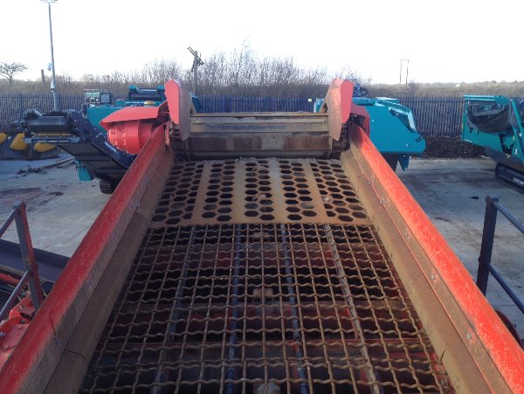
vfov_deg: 40.8
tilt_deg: -12.1
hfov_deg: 52.6
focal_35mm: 35
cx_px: 262
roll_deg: -0.8
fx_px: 530
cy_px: 197
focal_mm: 4.28
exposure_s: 1/381
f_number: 2.4
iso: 50
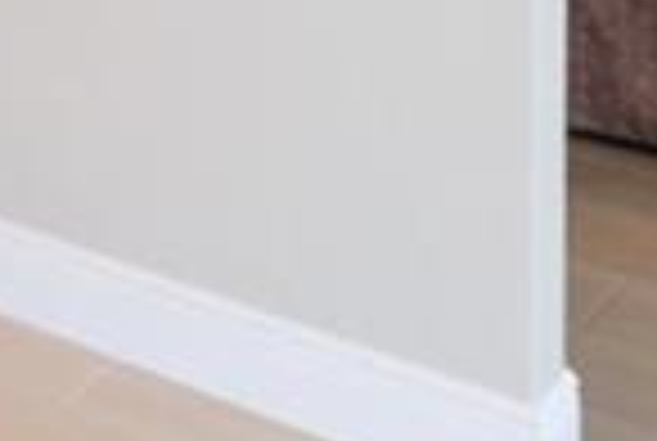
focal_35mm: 98
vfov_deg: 11.5
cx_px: -634
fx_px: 1792
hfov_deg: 16.3
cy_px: -632
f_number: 7.1
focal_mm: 14
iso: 160
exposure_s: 1/2.5
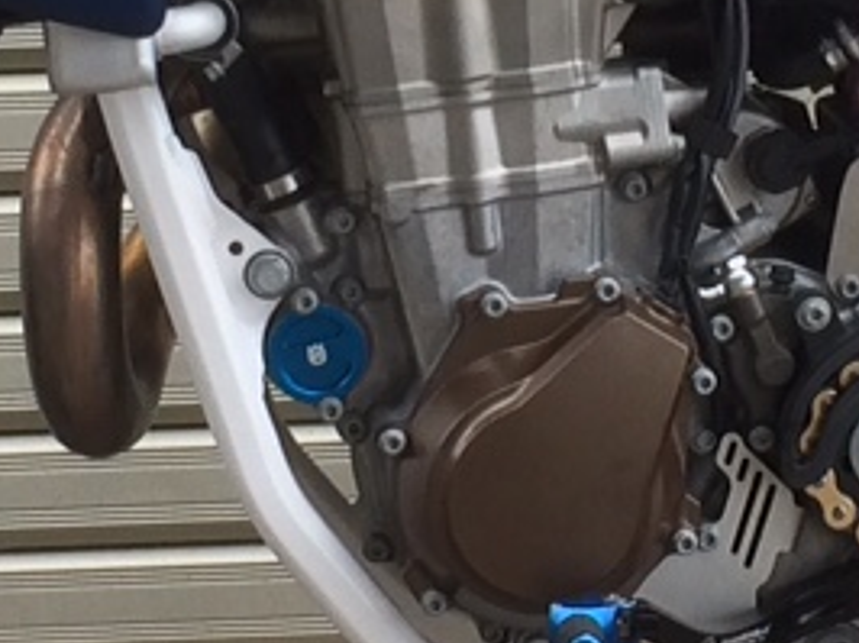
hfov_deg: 11.1
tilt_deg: -10.5
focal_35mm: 178
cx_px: 549
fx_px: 4413
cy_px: 3
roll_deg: +1.5
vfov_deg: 8.3
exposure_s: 1/120
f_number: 2.2
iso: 40
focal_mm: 4.15
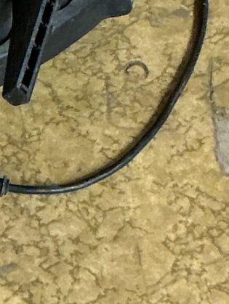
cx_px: -145
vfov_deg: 10.9
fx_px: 1559
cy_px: -69
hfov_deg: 8.2
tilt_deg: -50.4
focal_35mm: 177
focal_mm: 3
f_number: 1.8
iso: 250
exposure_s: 1/60
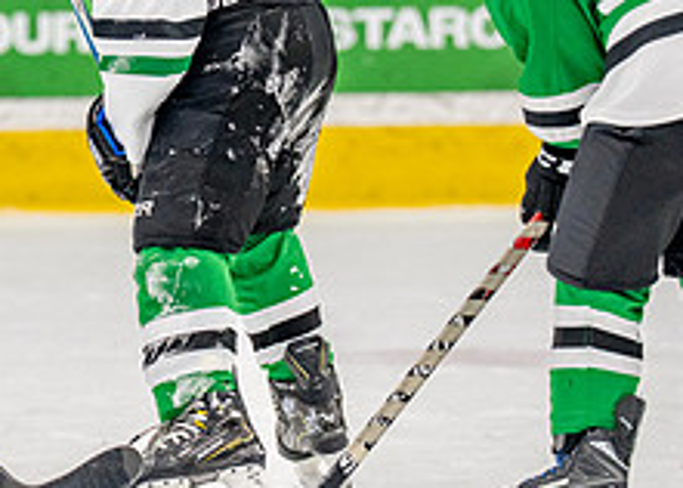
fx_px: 10478
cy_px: 108
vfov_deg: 2.7
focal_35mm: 540
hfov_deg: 3.7
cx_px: -161
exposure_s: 1/1250
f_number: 2.8
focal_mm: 157
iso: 1000
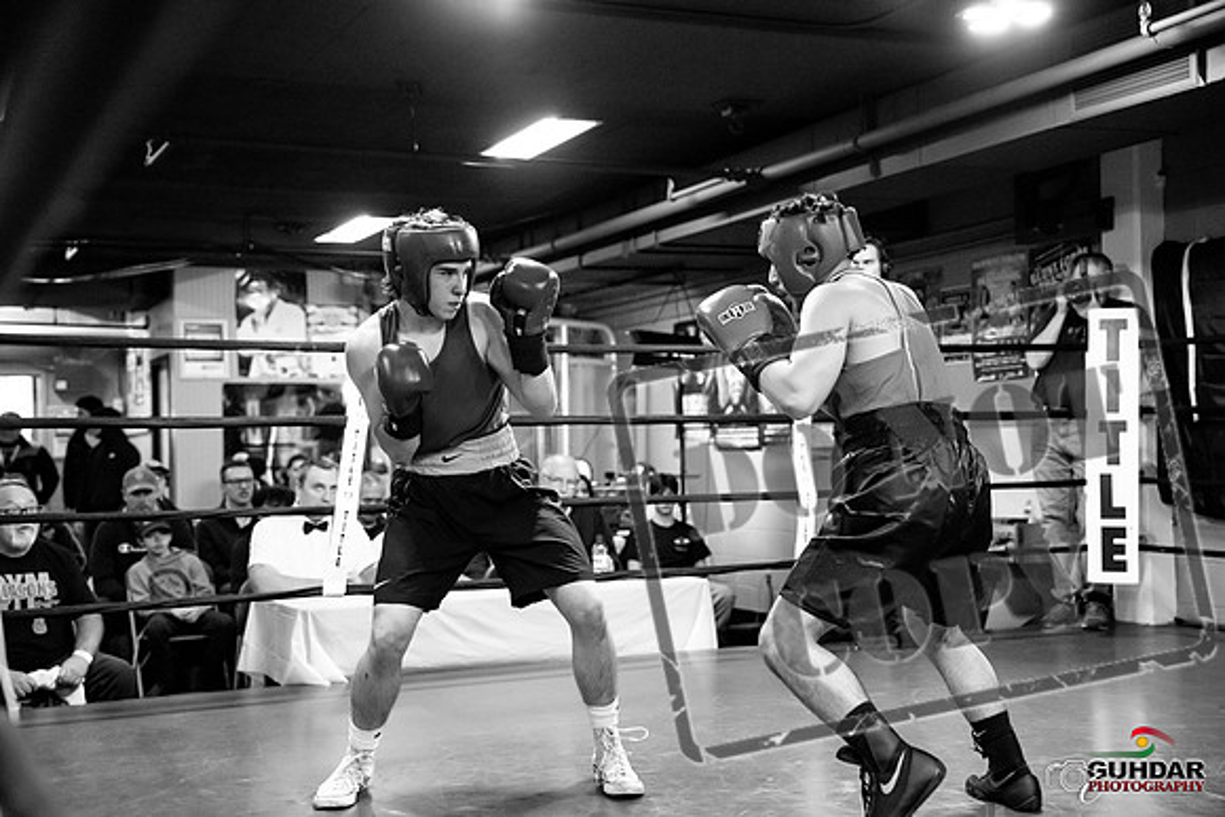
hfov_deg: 41.1
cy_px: 408
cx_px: 612
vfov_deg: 28.1
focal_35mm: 48
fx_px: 1634
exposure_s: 1/1000
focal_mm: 48
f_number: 2.8
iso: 8000
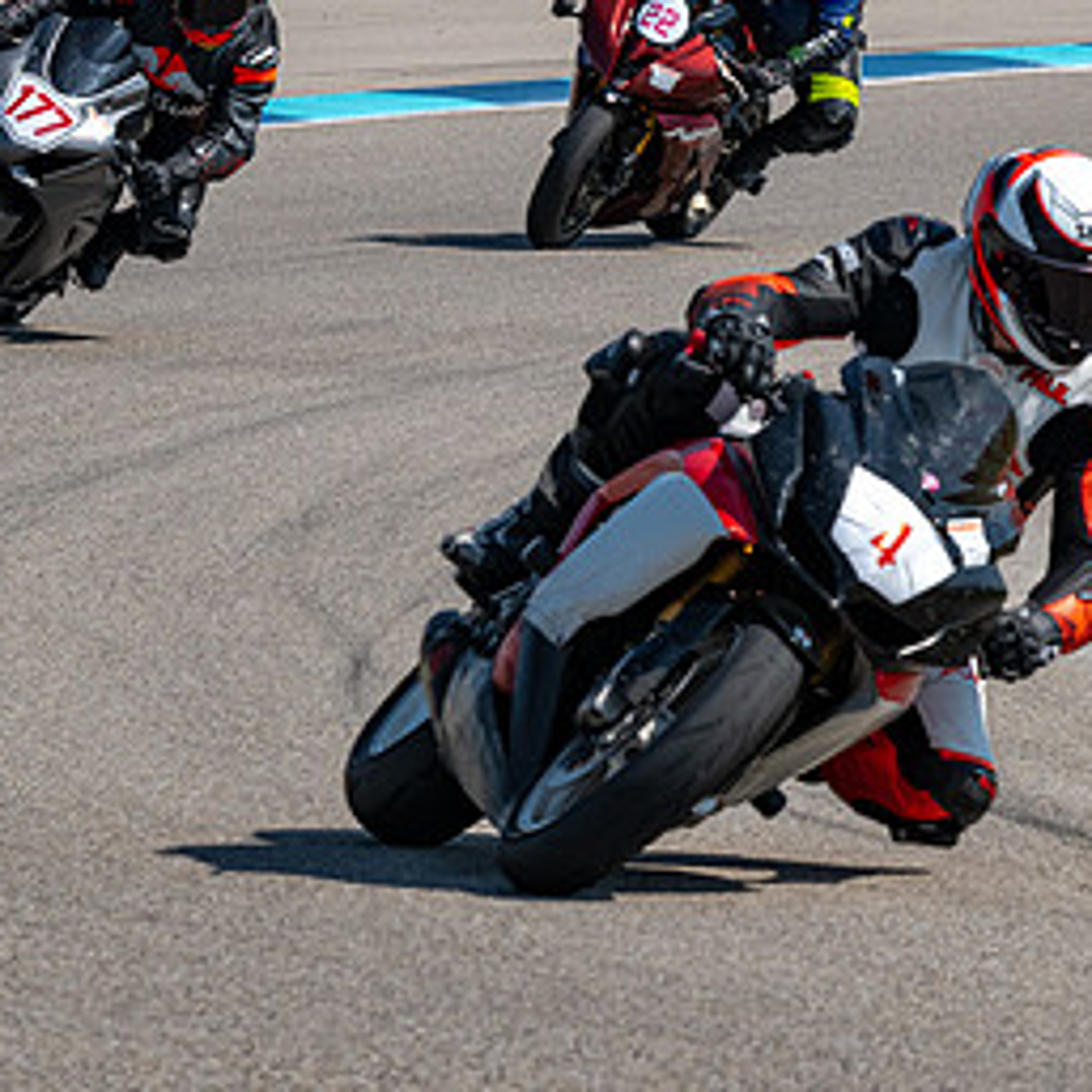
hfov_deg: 3.6
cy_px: 209
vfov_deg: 3.6
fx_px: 17167
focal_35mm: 481
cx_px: 731
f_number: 11
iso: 400
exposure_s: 1/1250
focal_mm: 200
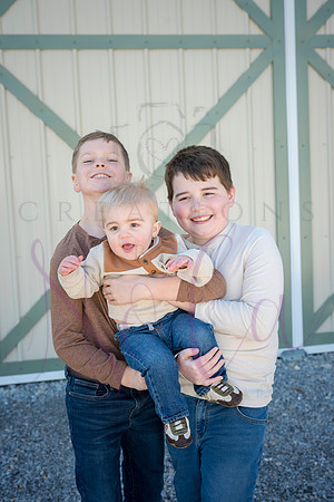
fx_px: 710
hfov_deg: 26.5
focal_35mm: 51
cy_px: 251
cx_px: 167
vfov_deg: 38.9
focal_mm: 51
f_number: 5
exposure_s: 1/640
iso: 400
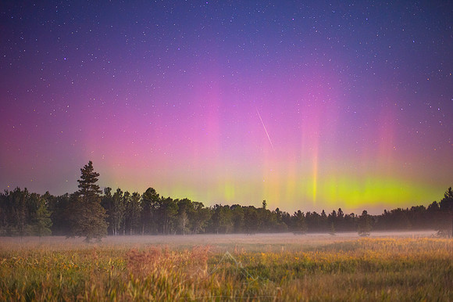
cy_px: 151
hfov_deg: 39.6
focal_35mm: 50
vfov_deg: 27.0
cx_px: 226
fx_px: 629
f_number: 1.8
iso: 1000
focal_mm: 50
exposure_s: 13
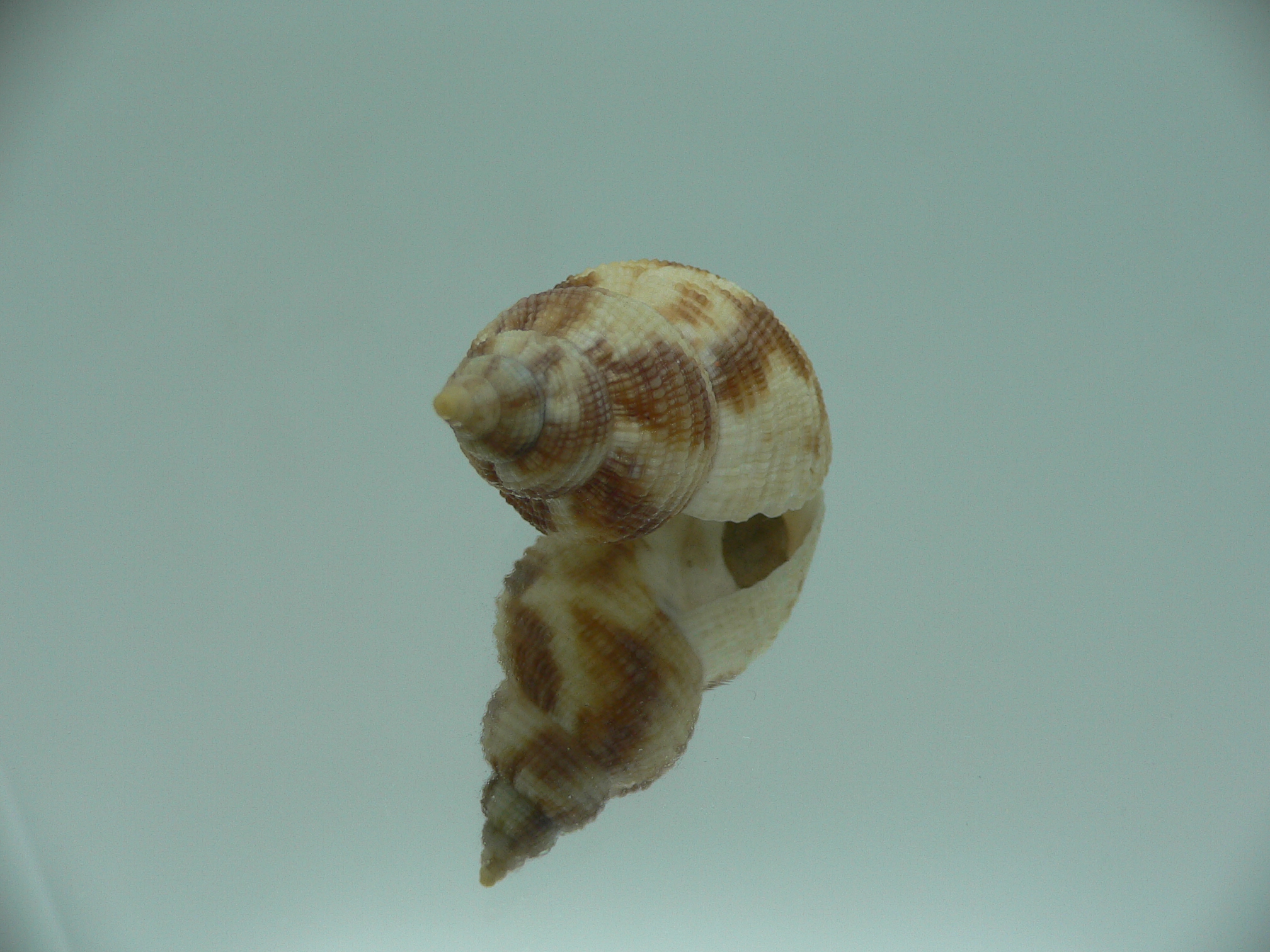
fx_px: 1284
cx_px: 635
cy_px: 476
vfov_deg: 40.7
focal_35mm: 35
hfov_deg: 52.6
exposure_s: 1/60
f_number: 2.8
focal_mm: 4.6
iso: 80
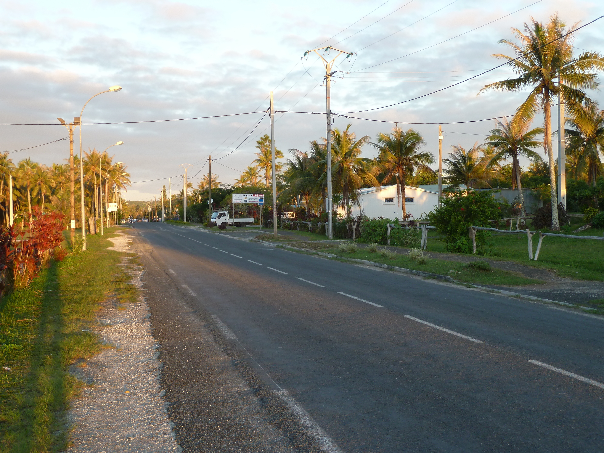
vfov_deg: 30.3
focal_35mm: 48
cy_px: 226
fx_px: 838
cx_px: 302
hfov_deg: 39.7
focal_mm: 7.9
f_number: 3.8
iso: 80
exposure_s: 1/50
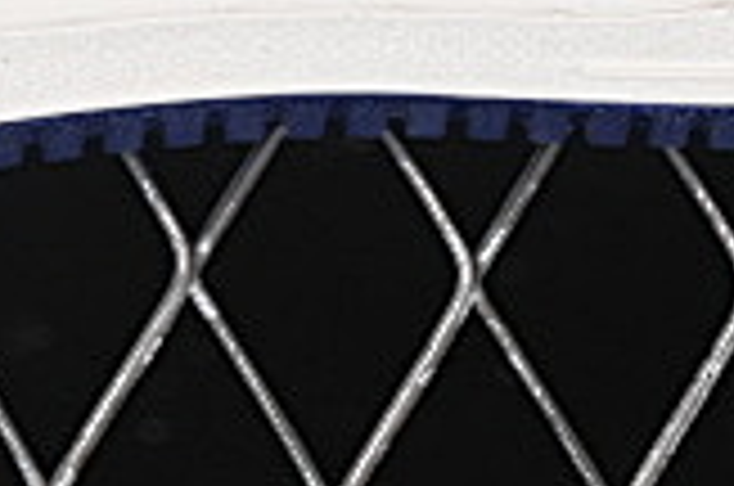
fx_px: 10134
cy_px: -1125
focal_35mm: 498
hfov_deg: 4.1
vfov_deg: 2.7
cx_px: -185
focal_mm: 50
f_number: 7.1
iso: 160
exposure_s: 1/80
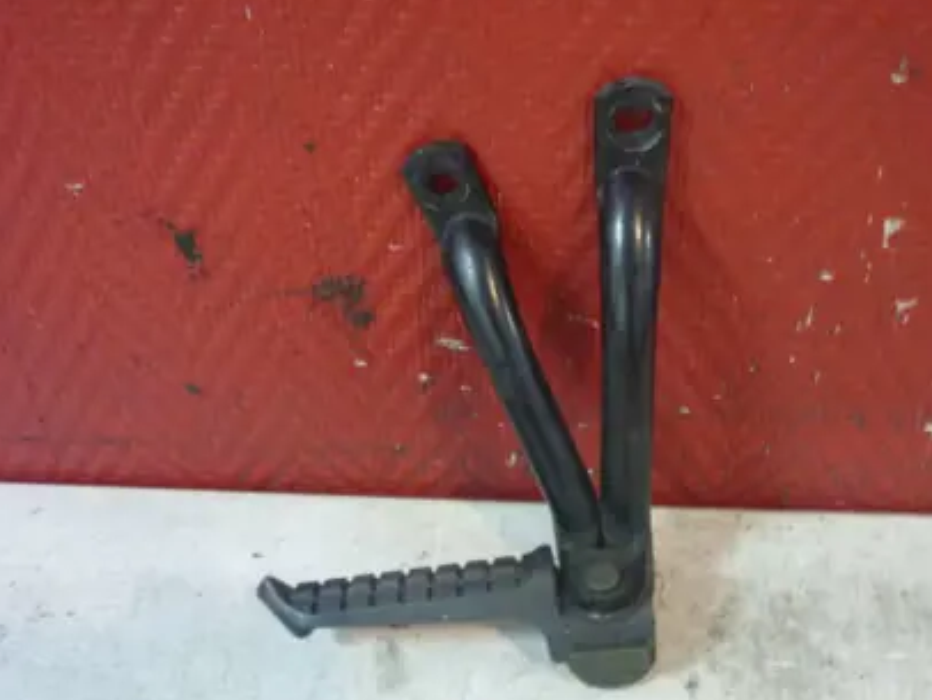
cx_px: 514
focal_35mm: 39
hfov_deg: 47.8
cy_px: 349
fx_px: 1051
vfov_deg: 36.9
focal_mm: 5.5
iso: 400
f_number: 2.8
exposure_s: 1/8
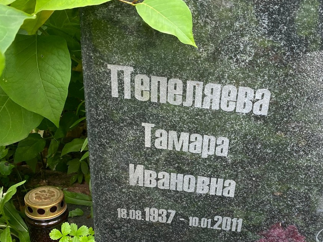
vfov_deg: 33.1
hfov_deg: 43.1
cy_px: 175
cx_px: 221
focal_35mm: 43
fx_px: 401
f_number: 1.8
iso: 125
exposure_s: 1/106
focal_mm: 4.25
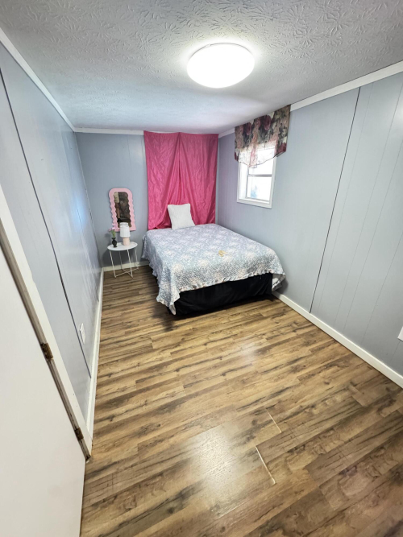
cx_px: 202
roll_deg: +0.4
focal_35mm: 14
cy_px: 268
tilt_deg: -22.3
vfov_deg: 102.1
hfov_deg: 85.7
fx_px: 217
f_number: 2.2
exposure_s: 1/40
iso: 1000
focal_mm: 2.22
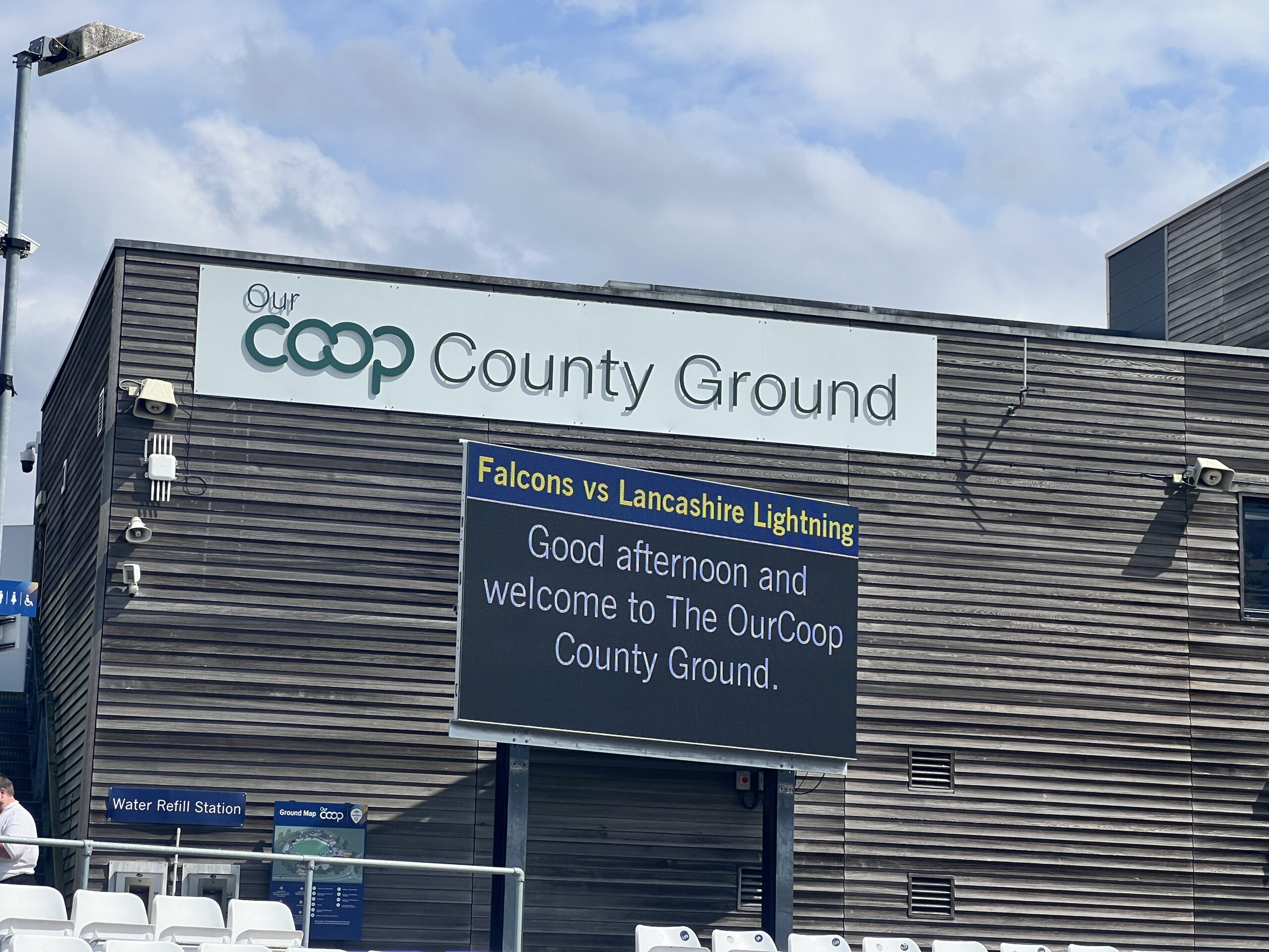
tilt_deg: +11.0
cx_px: 634
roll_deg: -1.4
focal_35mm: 77
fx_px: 2823
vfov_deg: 19.1
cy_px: 476
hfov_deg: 25.3
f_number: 2.8
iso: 32
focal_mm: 9
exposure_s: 1/1429
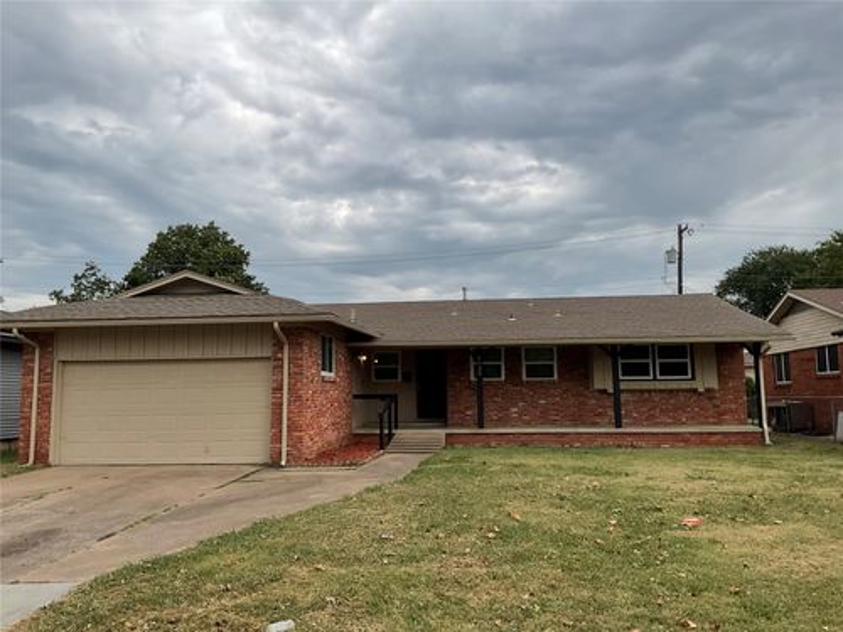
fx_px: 706
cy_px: 316
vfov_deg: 48.2
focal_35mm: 29
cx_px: 422
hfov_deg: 61.7
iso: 16
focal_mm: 3
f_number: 1.8
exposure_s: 1/781
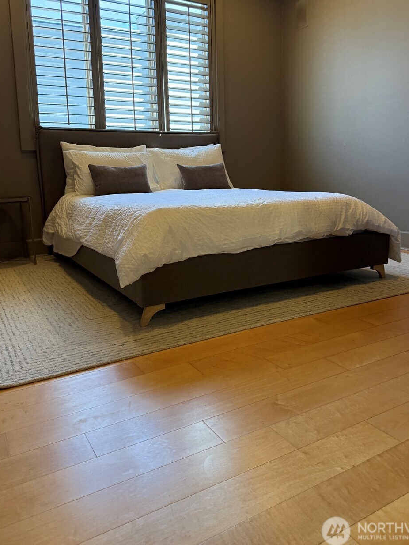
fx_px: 441
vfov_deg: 63.1
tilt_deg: -7.5
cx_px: 218
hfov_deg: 49.7
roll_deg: +2.2
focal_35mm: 28
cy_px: 234
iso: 200
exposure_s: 1/233
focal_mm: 6.76
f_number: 1.78
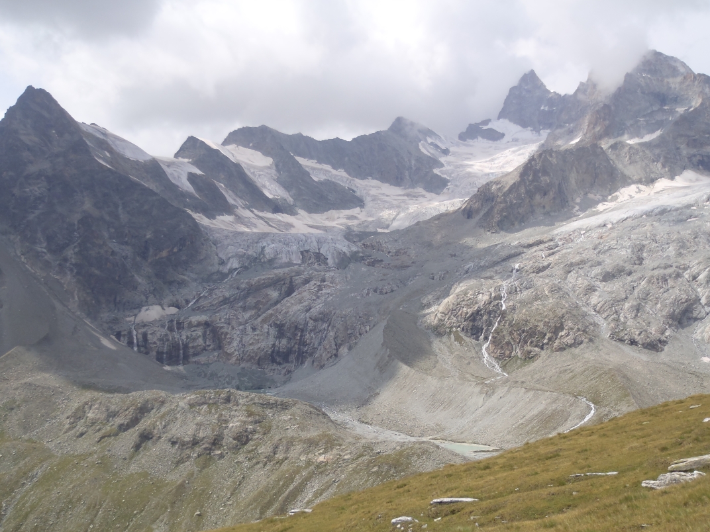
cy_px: 266
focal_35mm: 42
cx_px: 355
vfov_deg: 34.3
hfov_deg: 44.8
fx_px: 861
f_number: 5
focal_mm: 7.57
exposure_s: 1/500
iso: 80
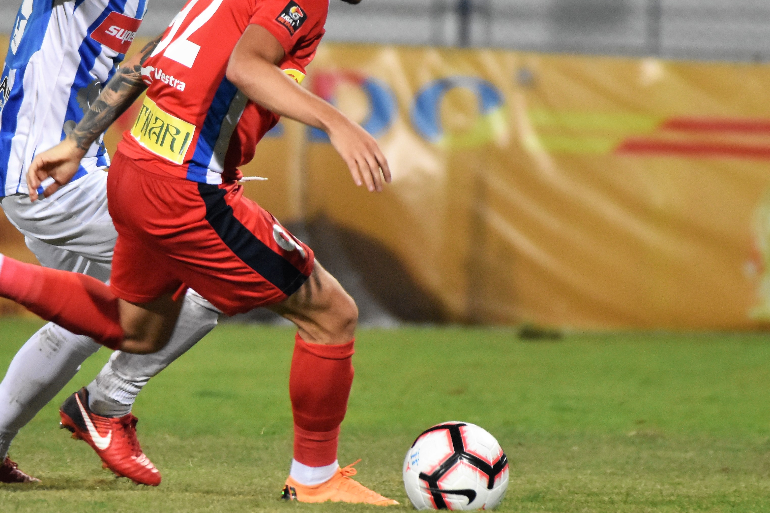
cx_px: 304
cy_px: 198
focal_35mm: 1412
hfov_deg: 1.5
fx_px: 30199
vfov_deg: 1.0
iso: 2500
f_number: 6.3
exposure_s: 1/500
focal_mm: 550
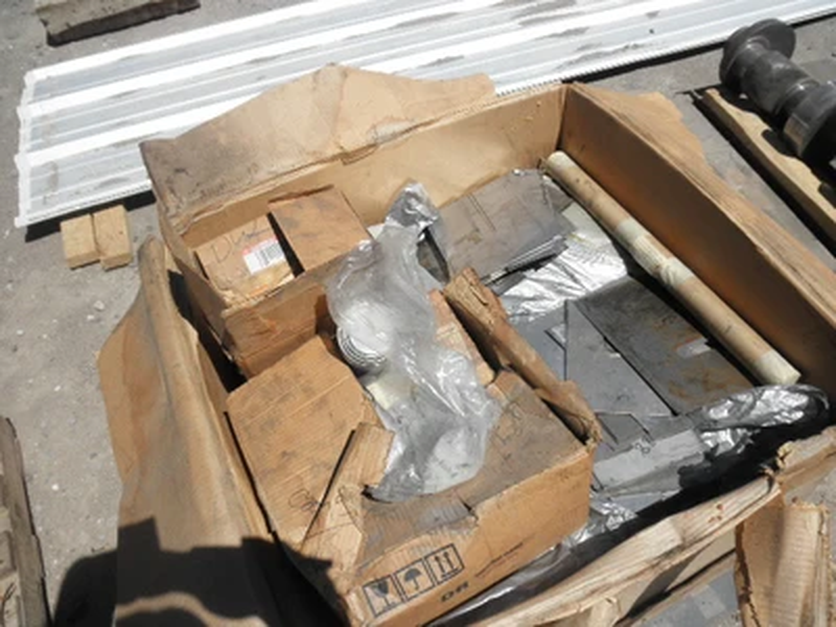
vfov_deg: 49.7
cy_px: 314
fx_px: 676
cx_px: 418
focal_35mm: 28
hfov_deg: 63.4
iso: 64
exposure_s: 1/200
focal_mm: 5
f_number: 8.5
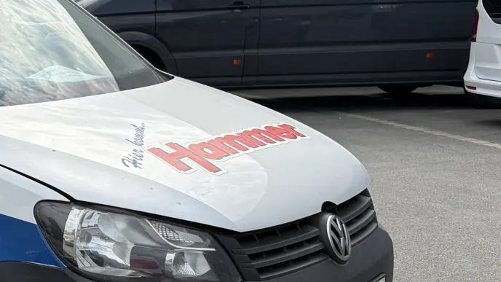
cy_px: 173
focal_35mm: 79
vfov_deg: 15.3
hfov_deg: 24.6
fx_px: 1049
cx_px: -82
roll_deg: +0.5
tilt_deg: -9.0
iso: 64
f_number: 1.6
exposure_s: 1/2985
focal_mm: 5.96
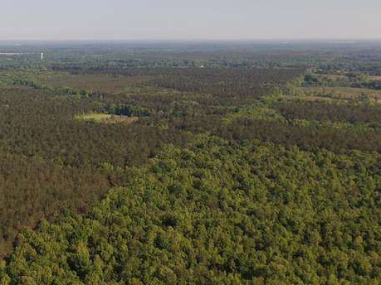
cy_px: 34
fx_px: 737
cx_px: -105
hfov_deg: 25.3
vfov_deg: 21.5
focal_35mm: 67
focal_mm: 8.67
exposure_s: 1/90
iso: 100
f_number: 1.8
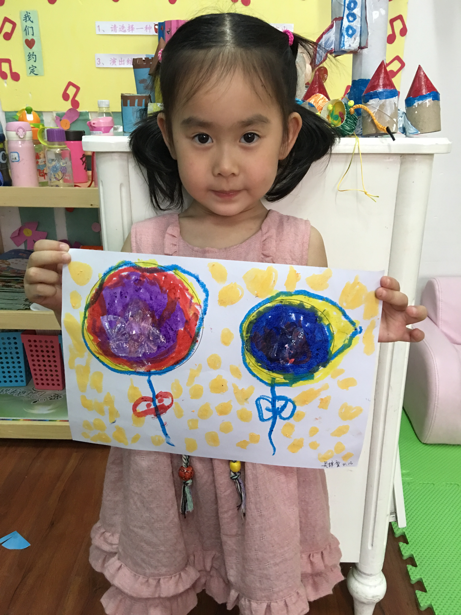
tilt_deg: -18.7
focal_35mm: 29
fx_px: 515
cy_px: 308
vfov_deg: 61.7
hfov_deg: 48.2
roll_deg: -1.0
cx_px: 230
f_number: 2.2
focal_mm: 4.15
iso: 125
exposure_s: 1/17
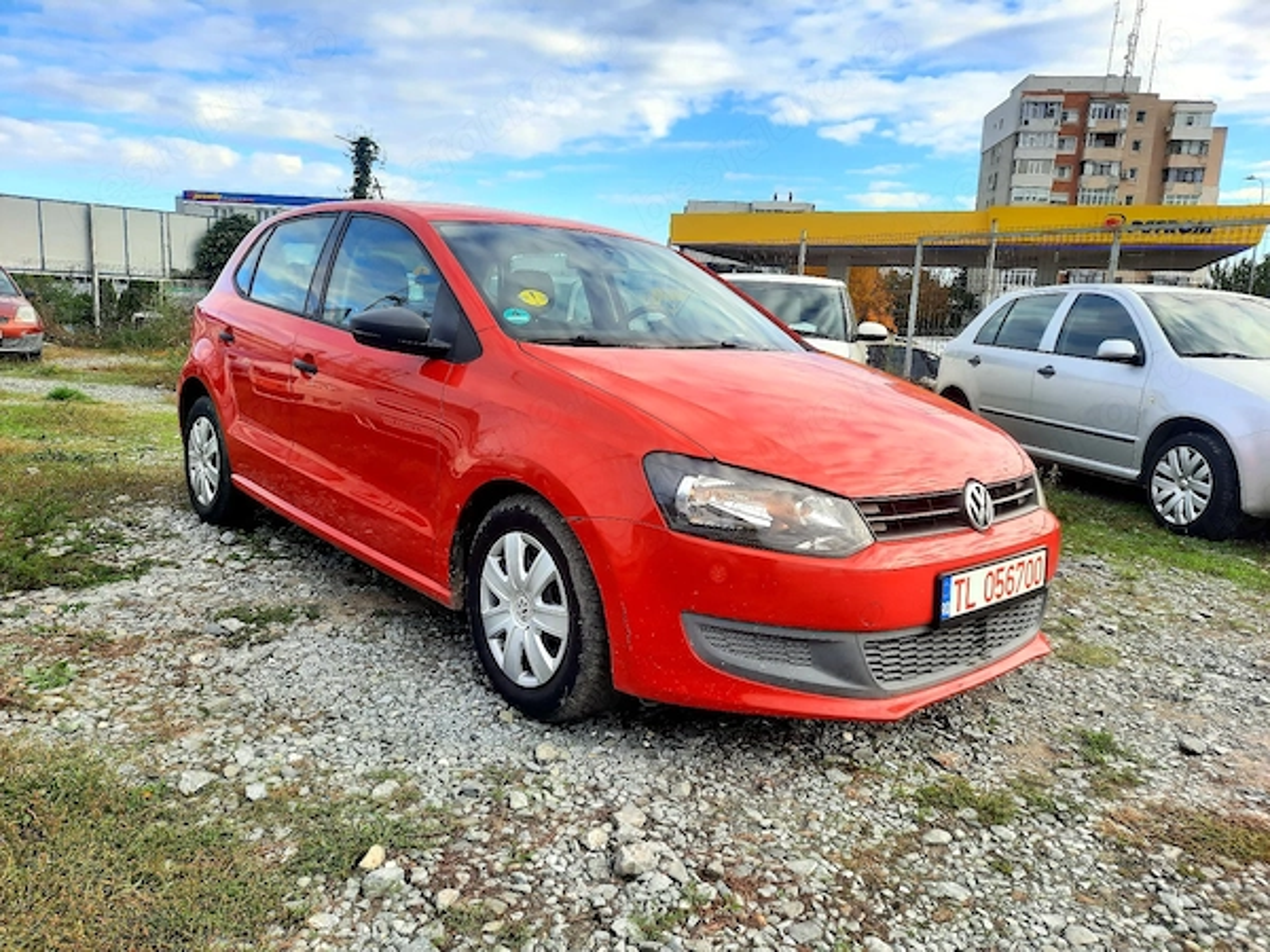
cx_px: 635
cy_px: 476
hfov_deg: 69.4
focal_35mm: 25
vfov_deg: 54.9
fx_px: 917
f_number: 2
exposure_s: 1/370
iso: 32
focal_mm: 4.6
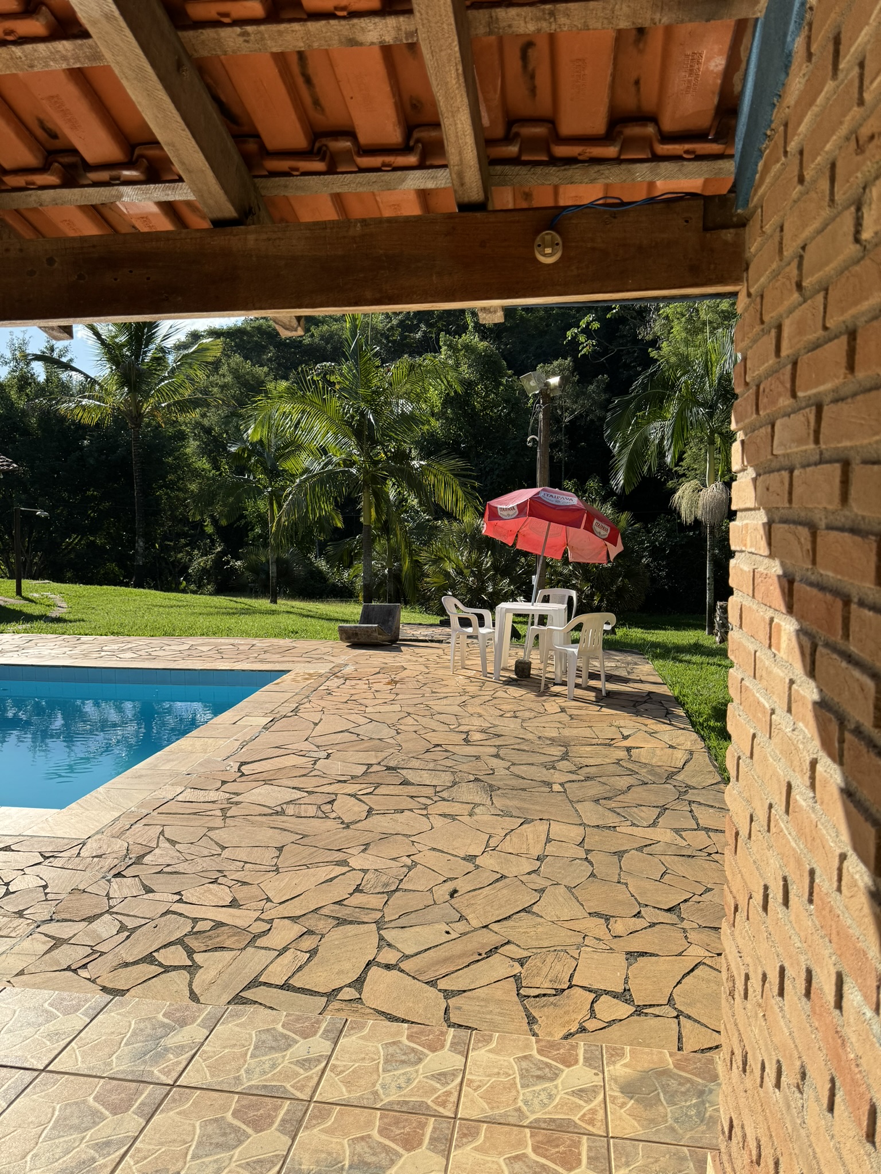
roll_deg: +0.4
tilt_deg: -4.6
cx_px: 440
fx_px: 814
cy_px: 587
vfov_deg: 71.6
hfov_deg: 56.8
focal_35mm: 24
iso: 80
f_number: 1.78
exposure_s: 1/4049
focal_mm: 6.76
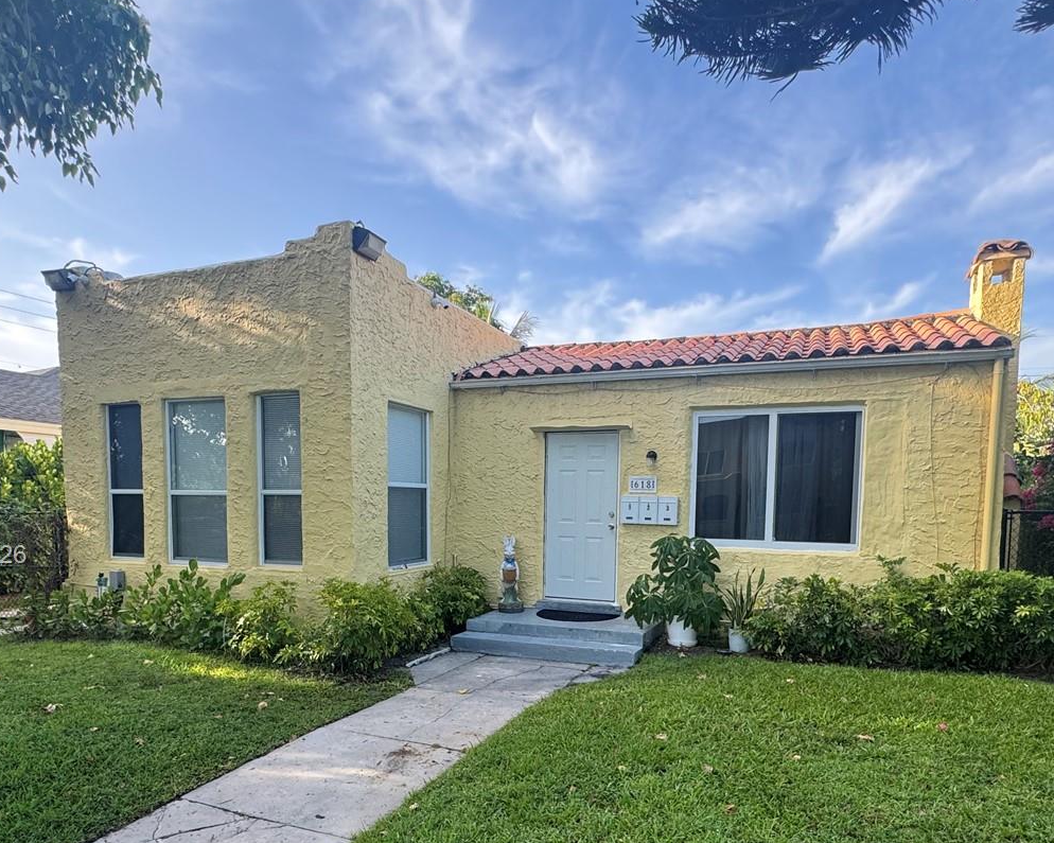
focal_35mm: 22
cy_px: 557
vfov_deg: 61.7
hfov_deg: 75.0
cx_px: 545
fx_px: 686
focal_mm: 2.22
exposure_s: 1/295
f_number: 2.2
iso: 40
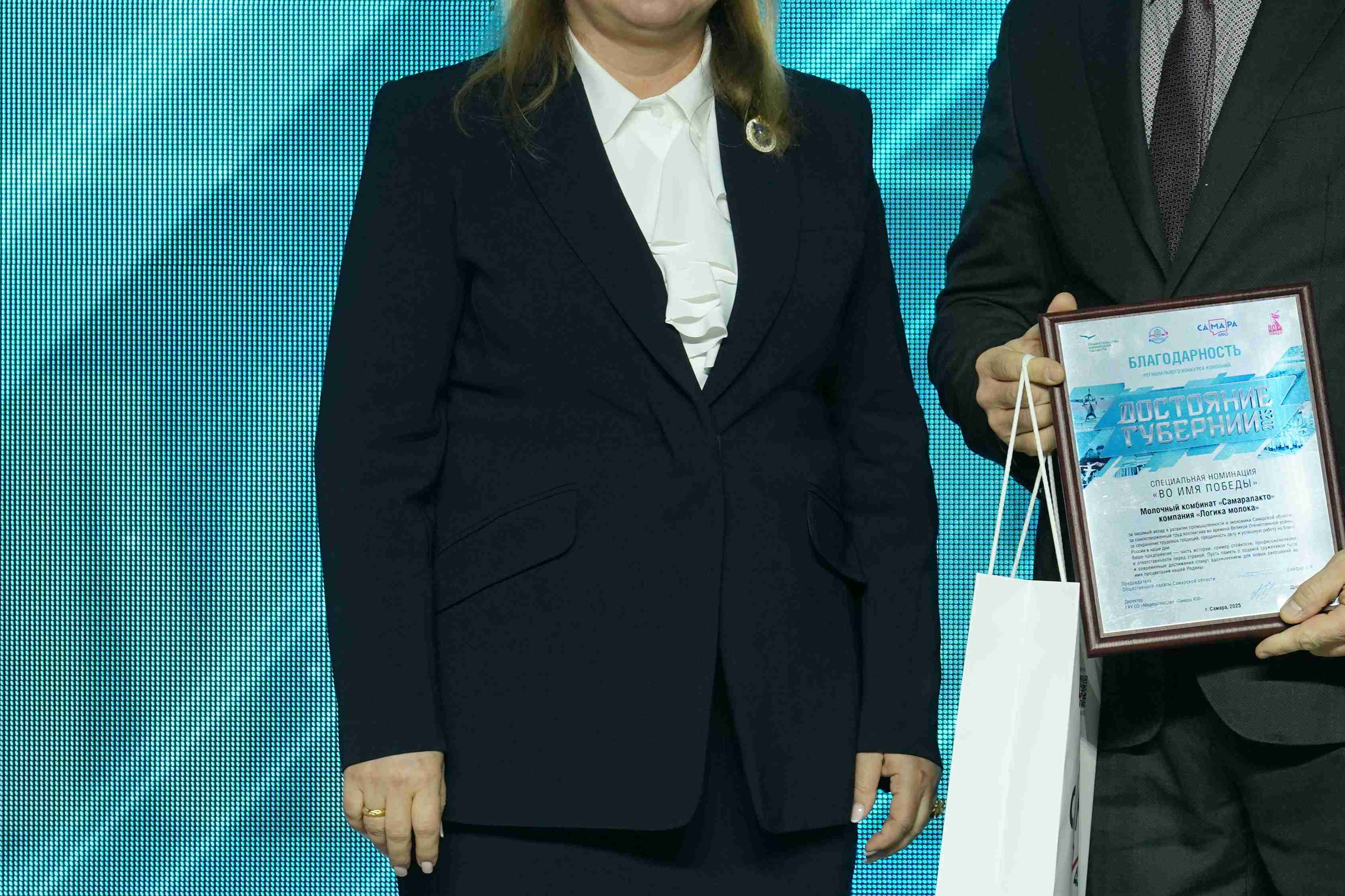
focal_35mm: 356
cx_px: 1008
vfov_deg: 3.9
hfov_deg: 5.8
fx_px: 13299
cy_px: 335
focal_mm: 200
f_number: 7.1
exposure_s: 1/200
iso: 1600
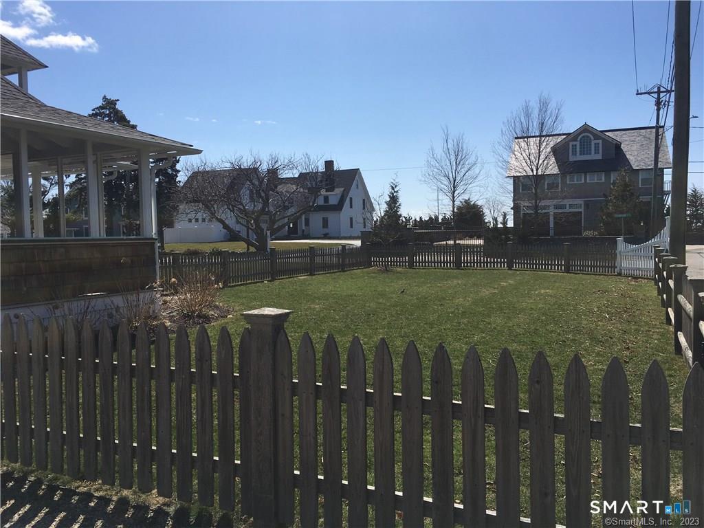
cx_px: 352
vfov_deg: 48.2
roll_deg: +1.7
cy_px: 264
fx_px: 590
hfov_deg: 61.7
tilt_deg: -2.3
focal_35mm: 29
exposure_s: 1/2653
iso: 25
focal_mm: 4.15
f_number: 2.2
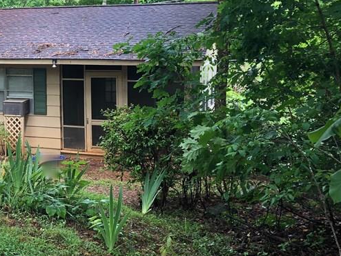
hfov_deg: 31.7
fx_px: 572
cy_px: 87
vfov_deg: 25.1
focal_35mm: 58
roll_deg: +1.6
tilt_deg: -6.1
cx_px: 38
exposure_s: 1/120
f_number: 1.8
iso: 40
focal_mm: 4
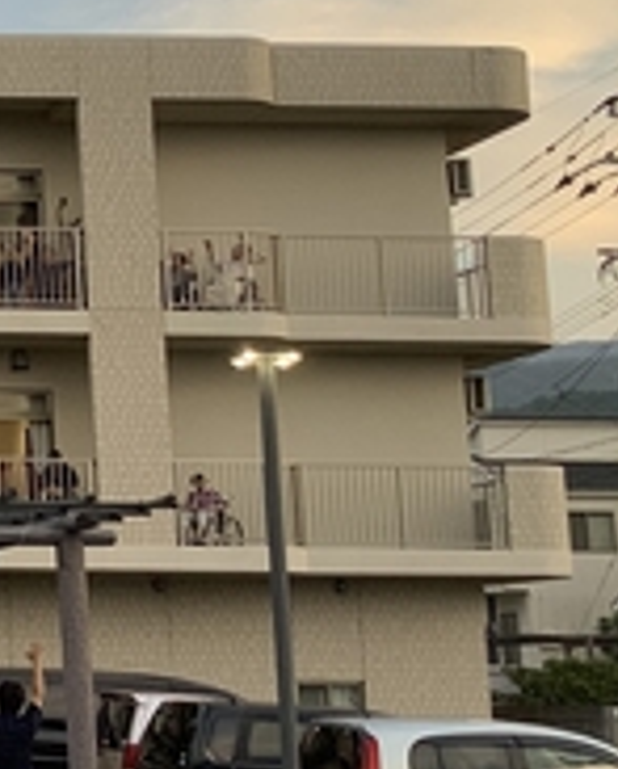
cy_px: 248
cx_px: -631
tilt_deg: +9.8
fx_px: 2258
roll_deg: +0.1
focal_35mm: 99
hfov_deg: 13.3
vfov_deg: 19.3
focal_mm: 3.3
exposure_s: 1/120
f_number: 2.4
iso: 40
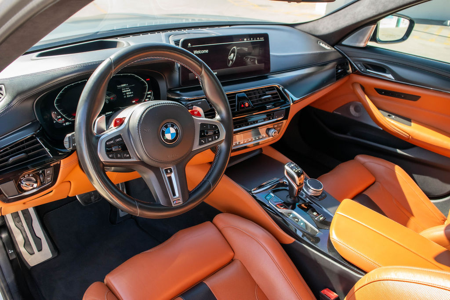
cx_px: 225
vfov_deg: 47.9
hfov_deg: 67.4
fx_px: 338
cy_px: 150
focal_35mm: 27
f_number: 5.6
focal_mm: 18
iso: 400
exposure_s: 1/125
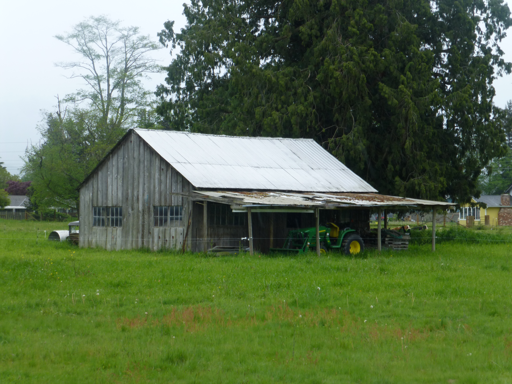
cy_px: 192
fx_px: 1257
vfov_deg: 17.4
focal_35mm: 85
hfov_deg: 23.0
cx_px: 256
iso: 100
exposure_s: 1/160
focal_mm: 15.1
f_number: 5.2
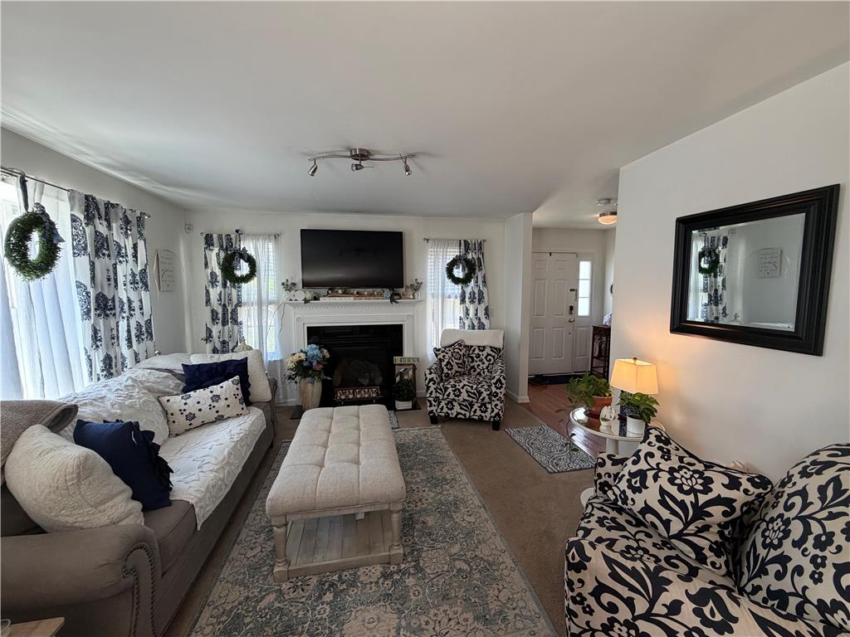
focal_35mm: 14
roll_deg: +0.7
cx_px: 425
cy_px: 318
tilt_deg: -6.1
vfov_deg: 85.7
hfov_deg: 102.1
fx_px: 344
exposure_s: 1/120
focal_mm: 2.22
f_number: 2.2
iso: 200
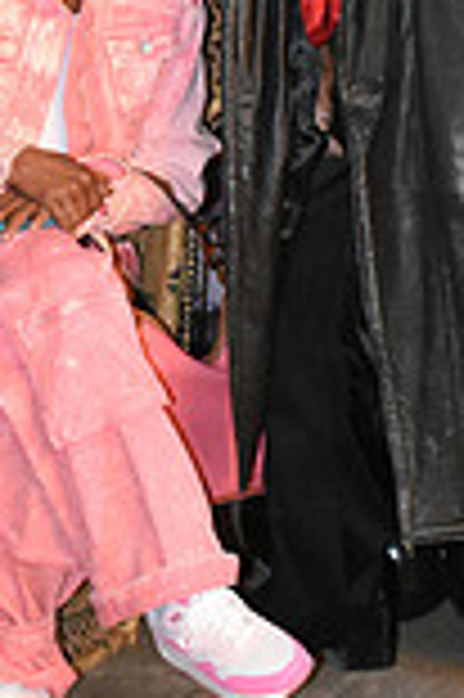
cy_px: -23
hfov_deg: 13.5
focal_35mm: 101
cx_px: 133
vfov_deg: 19.6
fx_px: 1957
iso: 6400
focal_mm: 18
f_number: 3.5
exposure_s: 1/60
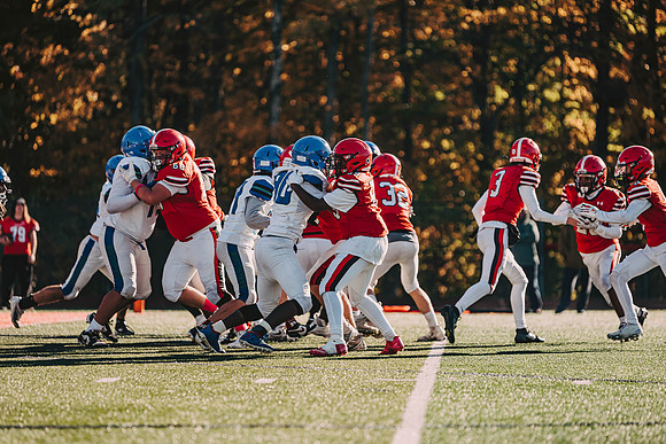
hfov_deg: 10.0
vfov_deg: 6.7
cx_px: 333
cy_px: 222
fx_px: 3789
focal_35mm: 205
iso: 250
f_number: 3.2
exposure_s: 1/2000
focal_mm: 200
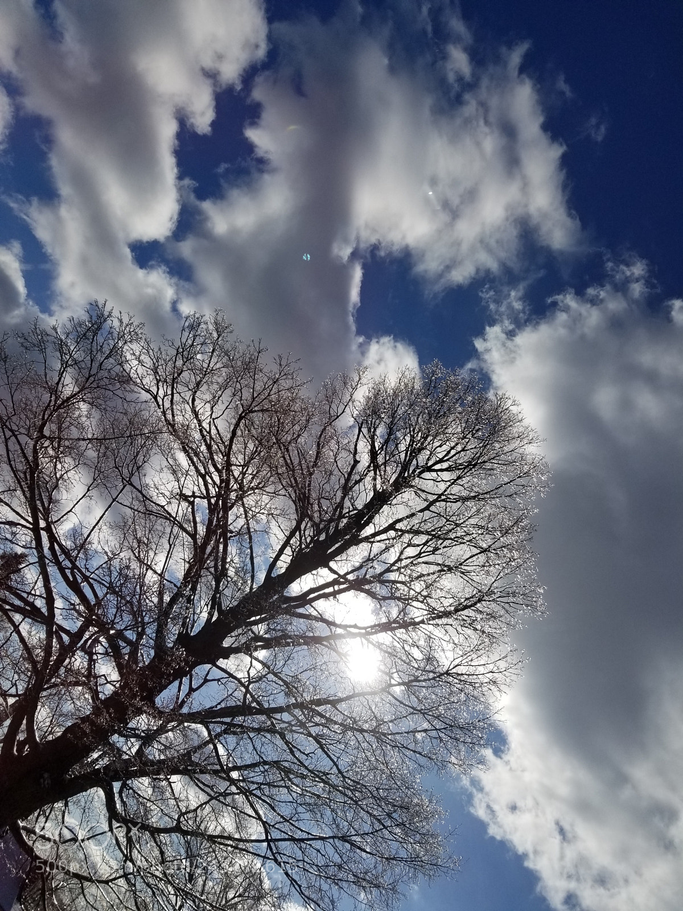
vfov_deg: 67.3
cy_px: 456
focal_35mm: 26
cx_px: 342
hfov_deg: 53.1
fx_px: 684
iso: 50
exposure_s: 1/10752
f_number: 1.7
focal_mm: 4.25
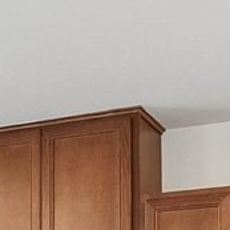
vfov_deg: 12.4
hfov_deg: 13.6
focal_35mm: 127
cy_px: 432
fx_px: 955
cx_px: 8
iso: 400
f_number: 9
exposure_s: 1/25
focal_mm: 16
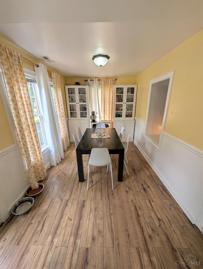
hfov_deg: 94.7
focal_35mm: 12
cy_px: 134
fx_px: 94
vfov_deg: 110.4
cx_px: 102
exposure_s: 1/233
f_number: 1.7
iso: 46
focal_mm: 2.02
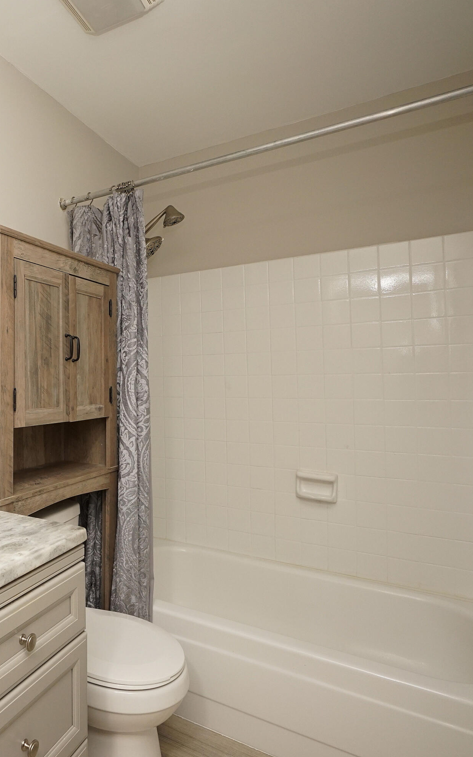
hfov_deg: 48.6
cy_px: 378
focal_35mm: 23
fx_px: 474
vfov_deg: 77.2
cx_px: 66
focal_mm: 10
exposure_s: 1/60
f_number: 4
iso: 640
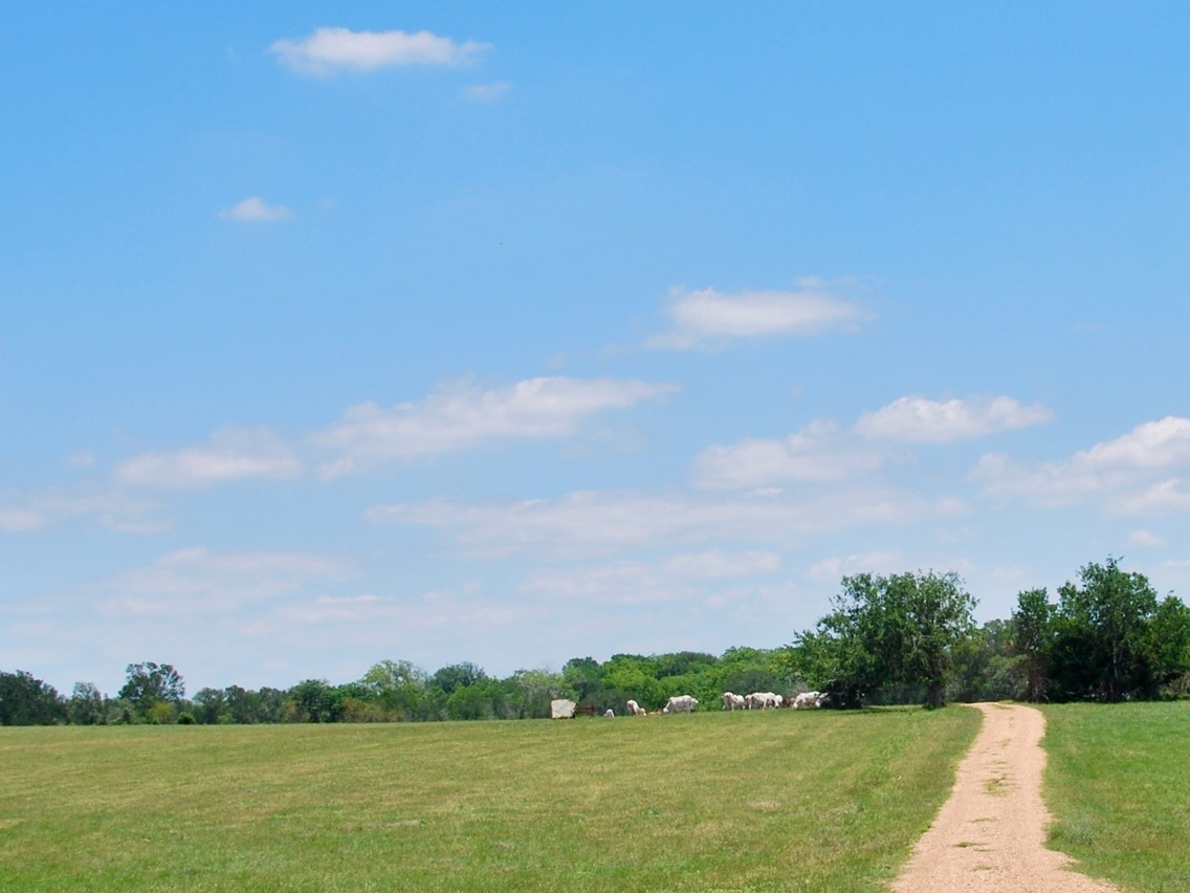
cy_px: 500
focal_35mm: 80
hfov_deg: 24.1
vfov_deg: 18.4
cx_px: 951
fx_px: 2747
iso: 100
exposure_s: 1/250
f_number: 8
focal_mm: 29
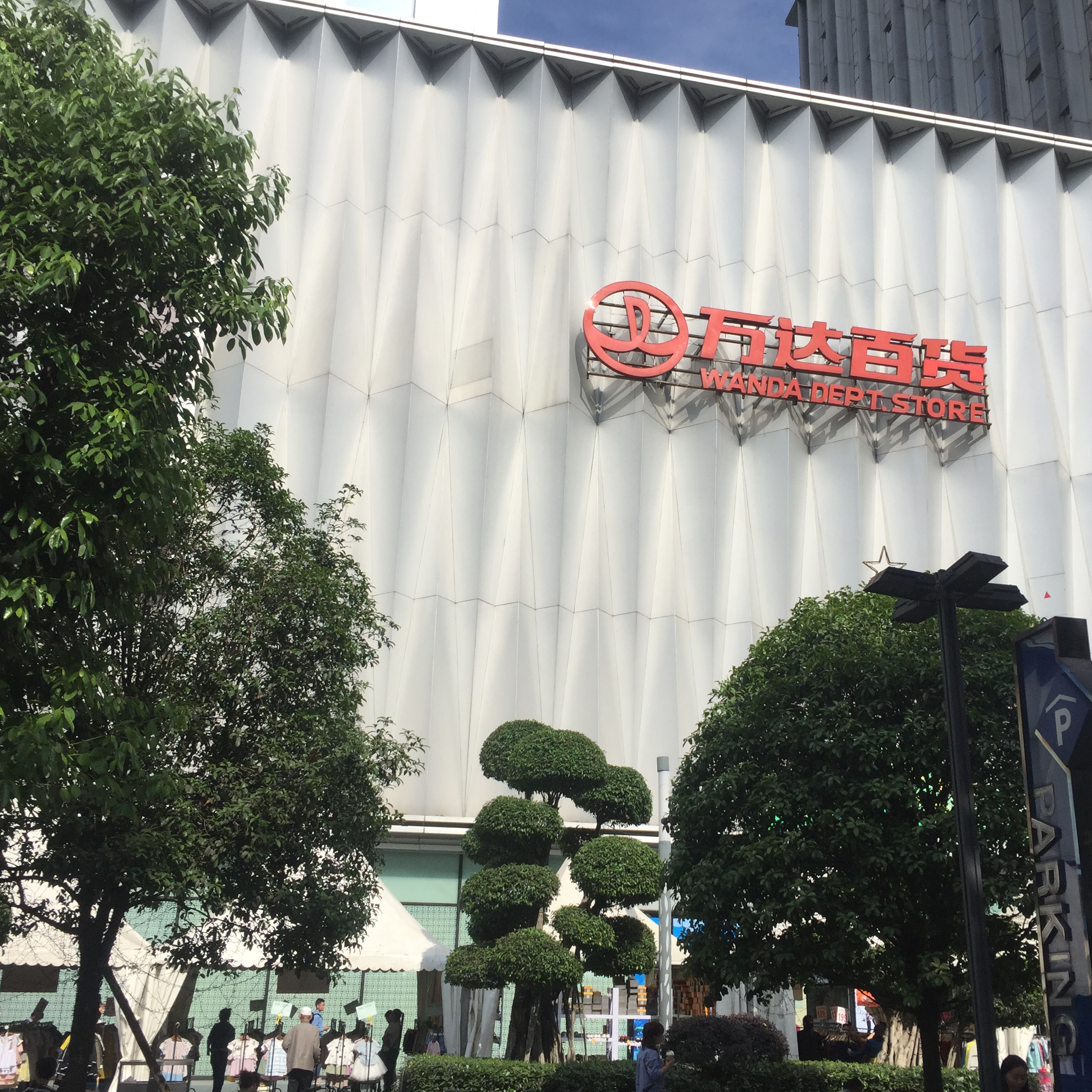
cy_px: 558
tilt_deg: +20.0
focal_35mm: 35
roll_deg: -1.0
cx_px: 609
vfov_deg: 47.2
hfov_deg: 47.1
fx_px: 1249
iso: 32
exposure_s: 1/2825
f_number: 2.2
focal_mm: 4.15
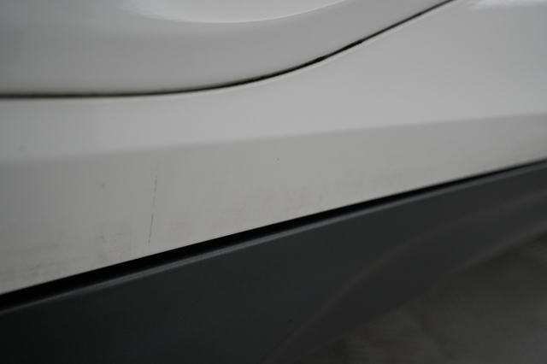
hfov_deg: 65.5
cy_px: 182
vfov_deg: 46.4
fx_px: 425
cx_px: 274
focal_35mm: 28
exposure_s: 1/125
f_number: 5
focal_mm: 28
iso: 2000
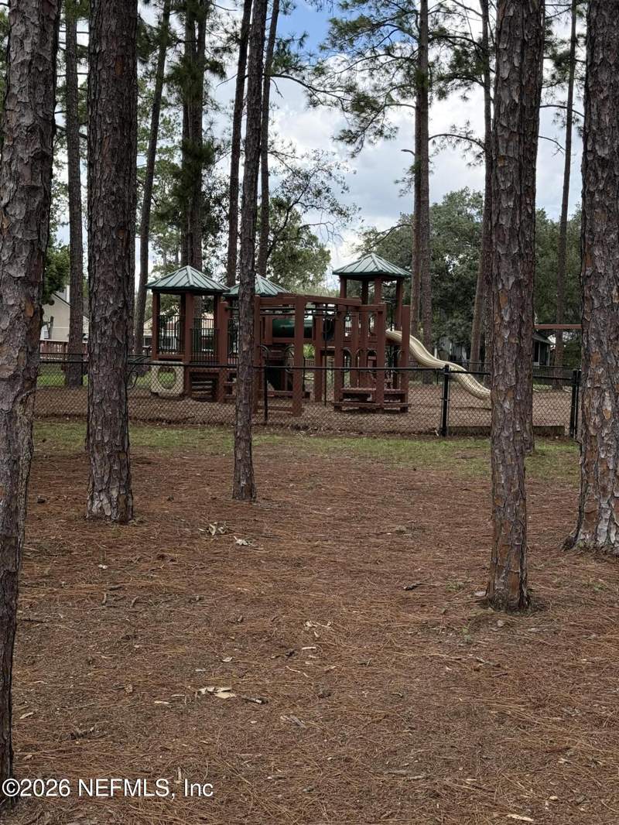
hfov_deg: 30.3
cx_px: 310
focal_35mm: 48
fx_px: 1144
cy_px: 412
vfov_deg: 39.6
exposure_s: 1/1543
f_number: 1.78
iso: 100
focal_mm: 6.76
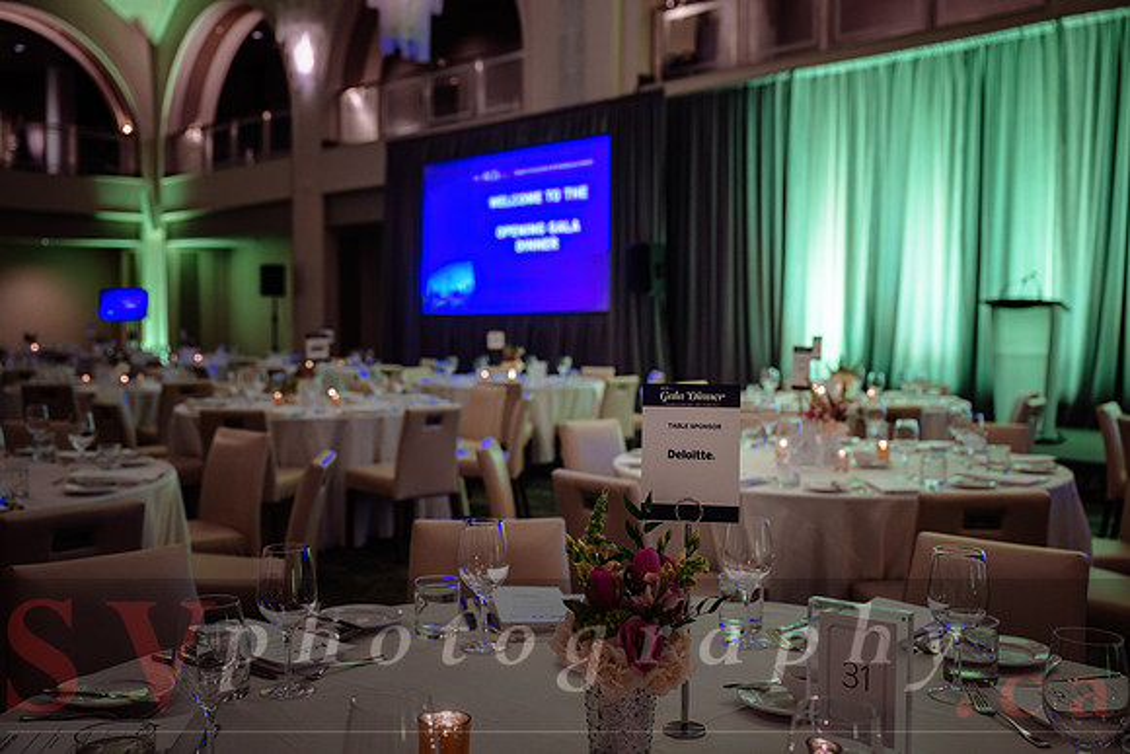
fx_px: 1130
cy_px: 377
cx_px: 565
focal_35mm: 36
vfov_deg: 36.9
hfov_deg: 53.1
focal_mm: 36
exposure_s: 1/40
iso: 800
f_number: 3.5
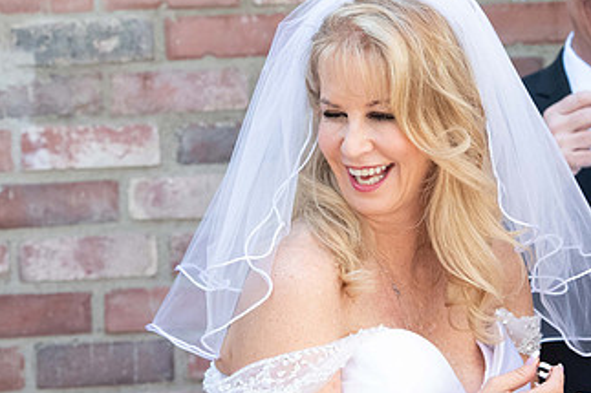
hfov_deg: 8.0
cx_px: 355
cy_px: 192
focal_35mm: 259
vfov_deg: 5.3
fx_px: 4250
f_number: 5
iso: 1250
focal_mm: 116
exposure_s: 1/640
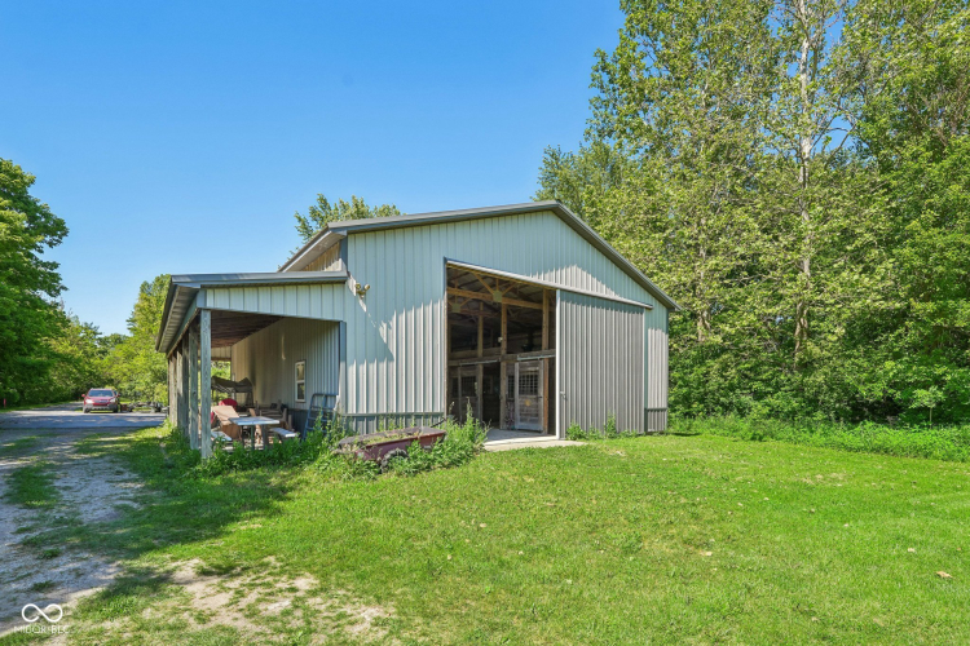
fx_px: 445
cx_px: 485
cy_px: 323
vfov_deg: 72.1
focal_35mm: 16
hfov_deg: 95.0
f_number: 8
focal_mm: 16.5
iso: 100
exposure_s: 1/125
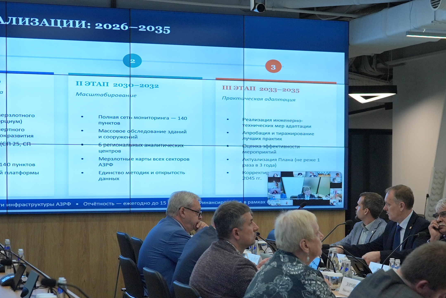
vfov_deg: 17.1
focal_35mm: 80
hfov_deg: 25.3
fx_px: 992
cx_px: 269
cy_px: 192
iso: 1000
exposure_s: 1/640
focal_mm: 41
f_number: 2.8
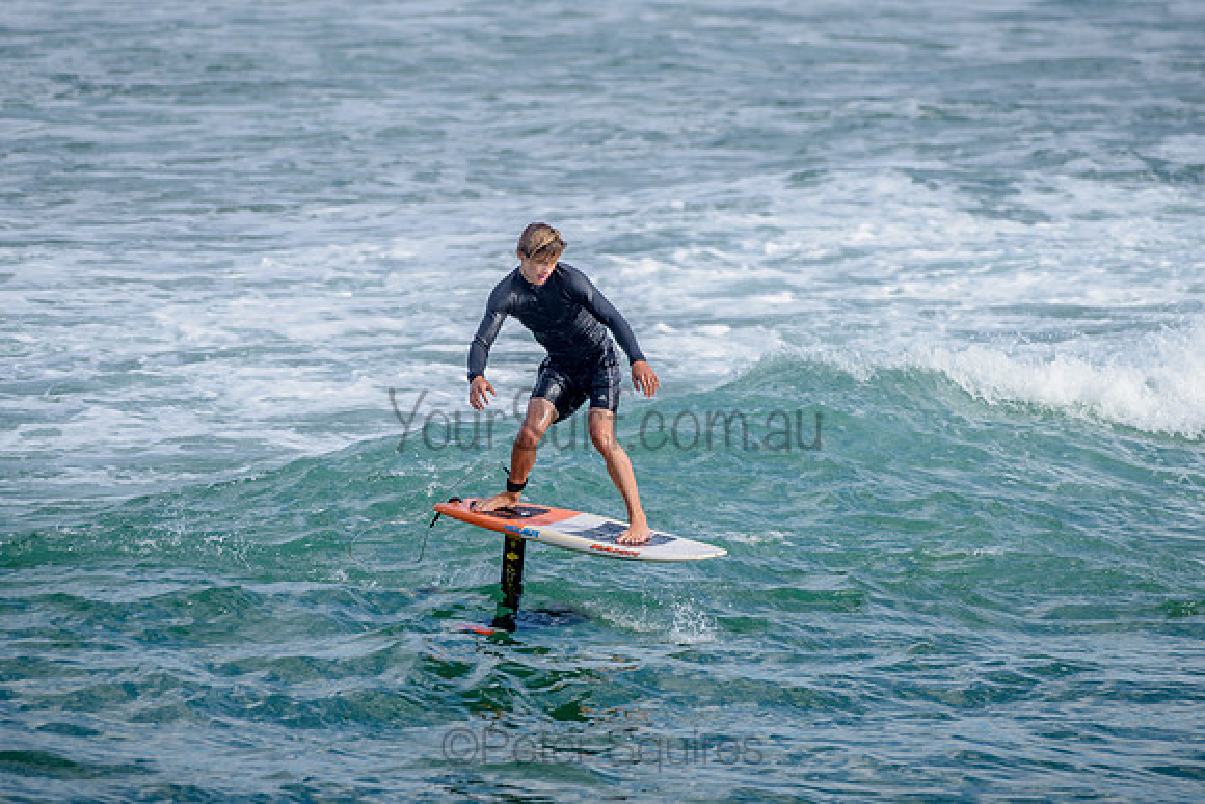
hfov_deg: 3.4
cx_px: 602
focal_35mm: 612
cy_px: 402
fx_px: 20491
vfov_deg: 2.2
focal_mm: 500
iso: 160
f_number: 5.6
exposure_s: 1/1250
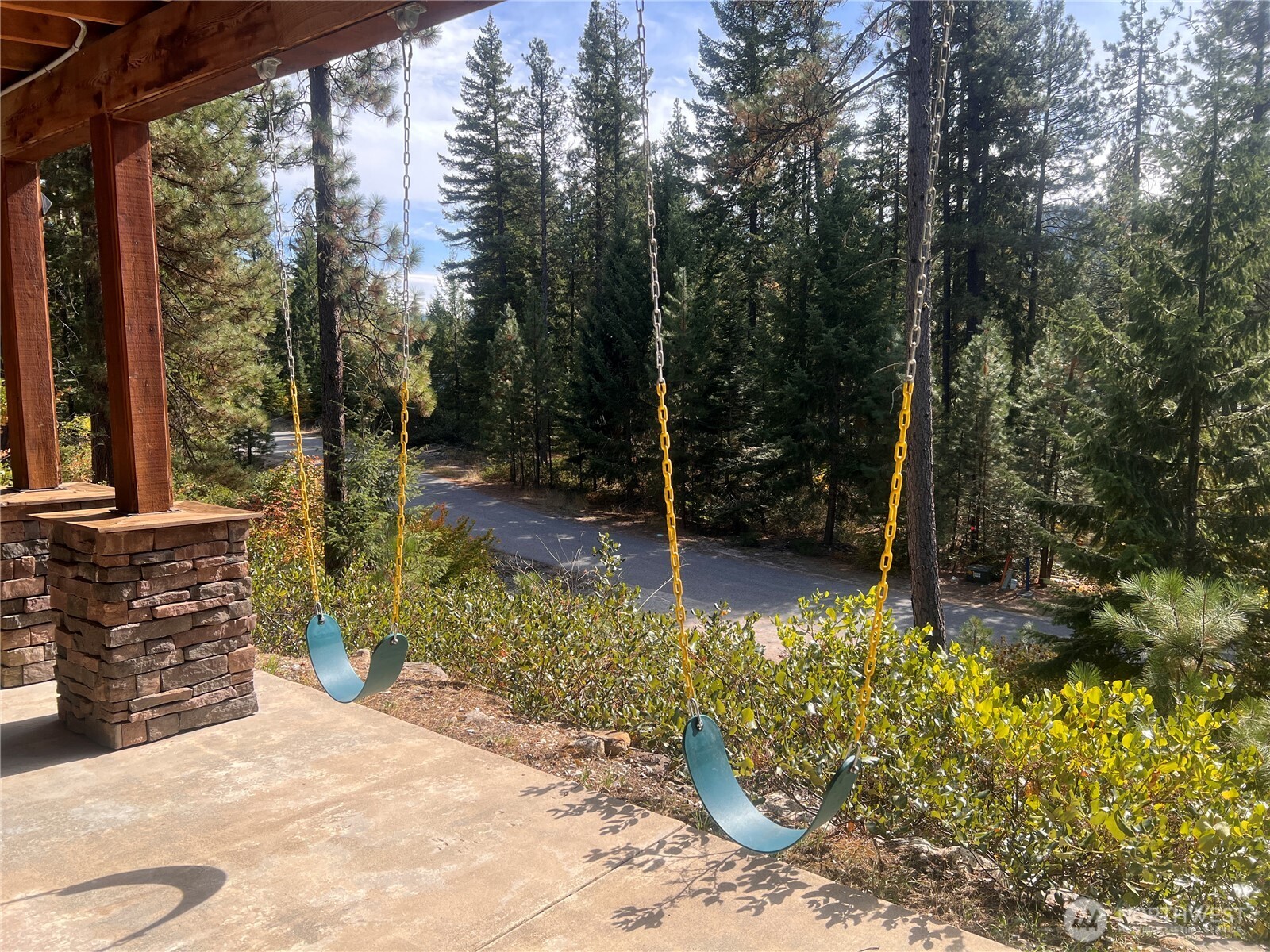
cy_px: 476
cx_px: 635
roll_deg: +0.5
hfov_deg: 67.3
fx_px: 954
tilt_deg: -7.2
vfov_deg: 53.1
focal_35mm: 26
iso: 50
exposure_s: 1/1361
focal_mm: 5.7
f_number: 1.5
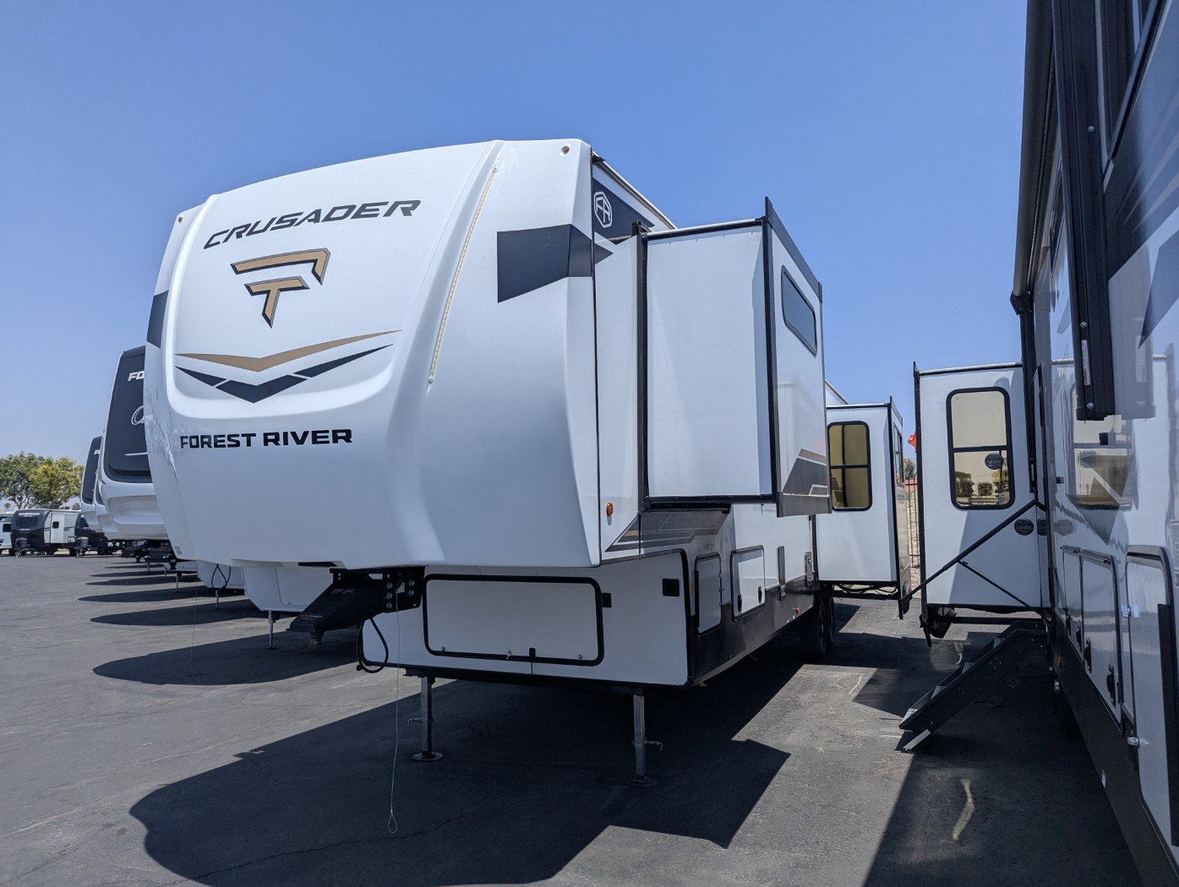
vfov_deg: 56.9
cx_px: 590
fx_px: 818
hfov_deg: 71.5
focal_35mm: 24
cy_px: 444
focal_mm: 6.81
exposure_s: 1/3650
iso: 45
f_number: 1.85
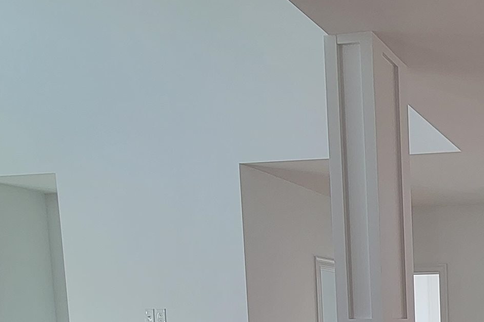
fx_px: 591
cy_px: 368
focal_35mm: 44
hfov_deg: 35.7
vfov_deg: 27.5
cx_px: 570
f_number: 2.2
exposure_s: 1/60
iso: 80
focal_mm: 2.2
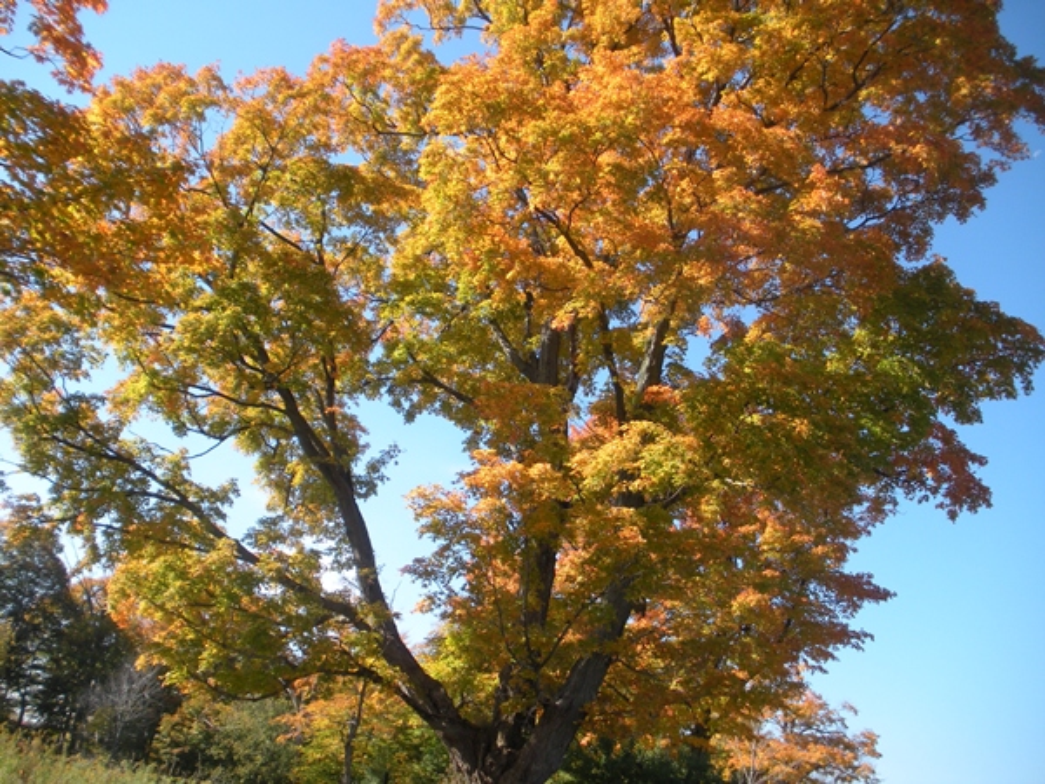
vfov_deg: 39.7
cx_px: 522
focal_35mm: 36
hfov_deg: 51.4
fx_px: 1087
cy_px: 392
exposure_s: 1/288
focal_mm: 6.3
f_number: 3.5
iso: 64
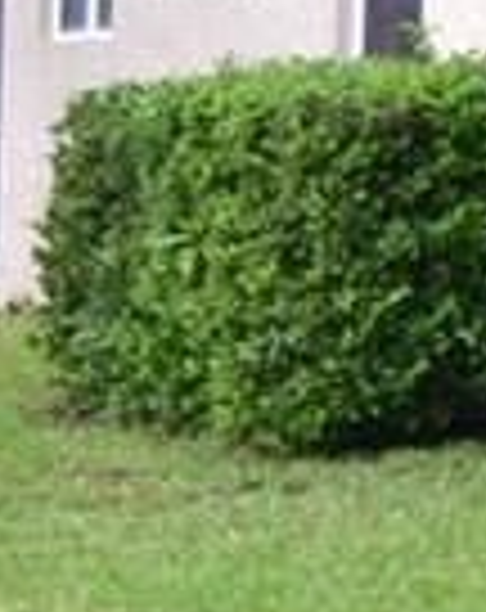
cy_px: -50
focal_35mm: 248
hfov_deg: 5.2
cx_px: 2246
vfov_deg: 7.8
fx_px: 4479
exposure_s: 1/60
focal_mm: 22
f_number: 4
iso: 400
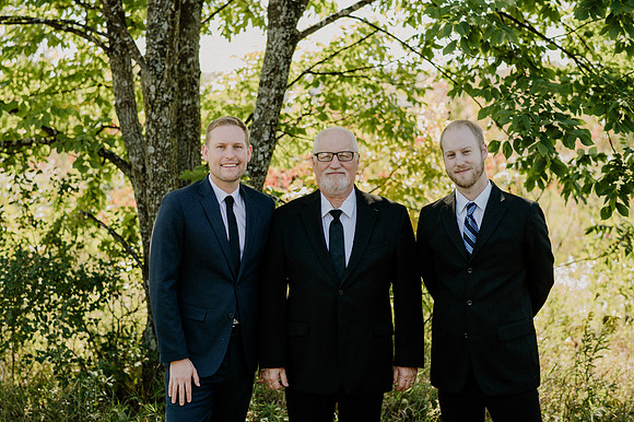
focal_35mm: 64
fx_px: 1123
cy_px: 195
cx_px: 285
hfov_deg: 31.5
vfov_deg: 21.3
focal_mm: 58
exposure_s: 1/640
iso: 400
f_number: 3.2
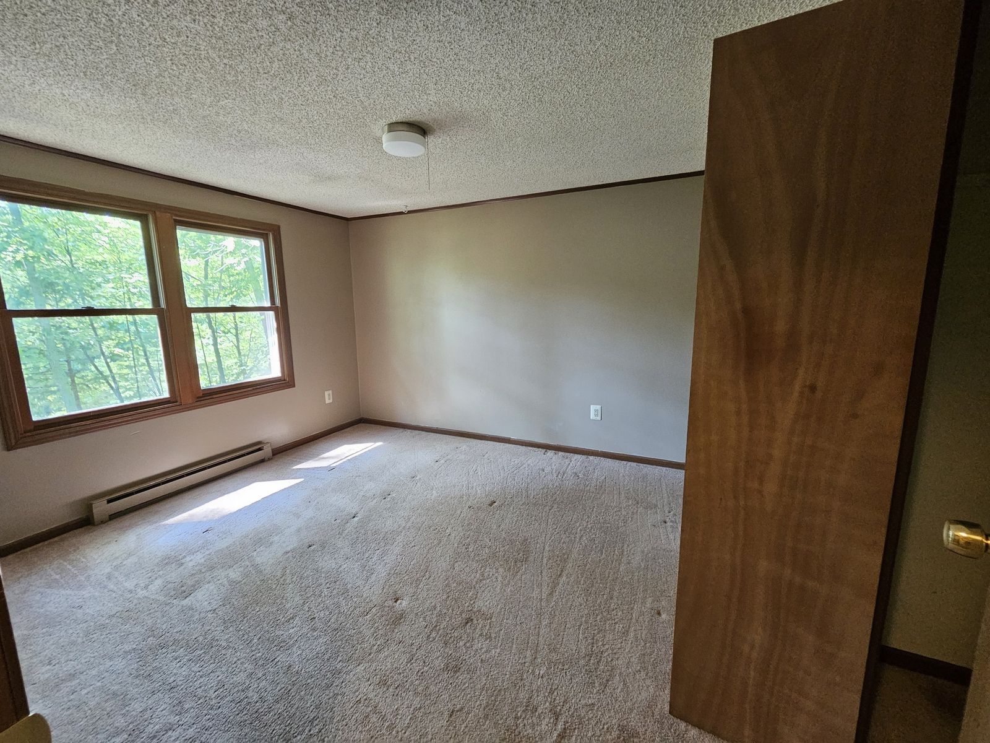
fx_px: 372
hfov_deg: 106.2
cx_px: 495
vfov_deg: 89.9
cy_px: 372
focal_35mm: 13
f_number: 2.2
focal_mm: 2.2
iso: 400
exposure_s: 1/30
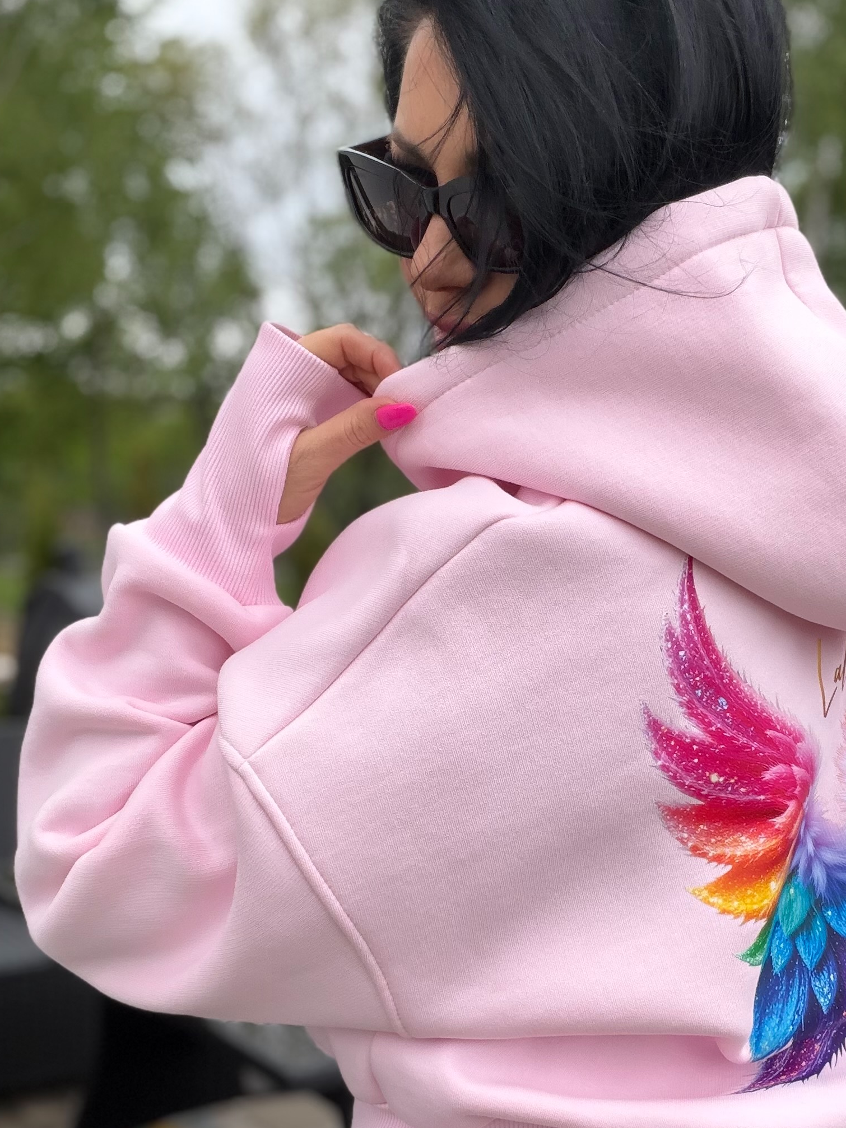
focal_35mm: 46
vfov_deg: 40.8
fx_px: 1499
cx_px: 563
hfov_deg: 31.3
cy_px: 736
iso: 32
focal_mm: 2.71
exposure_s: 1/264
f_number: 1.9
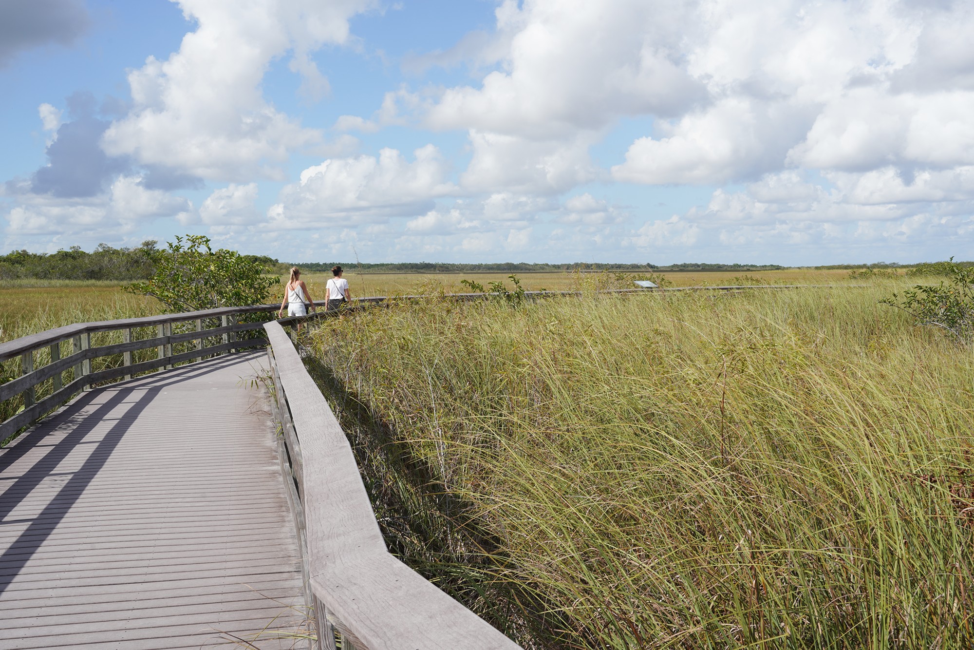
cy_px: 325
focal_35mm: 40
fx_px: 1082
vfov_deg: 33.4
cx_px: 487
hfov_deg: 48.5
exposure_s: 1/100
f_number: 16
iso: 100
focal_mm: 40
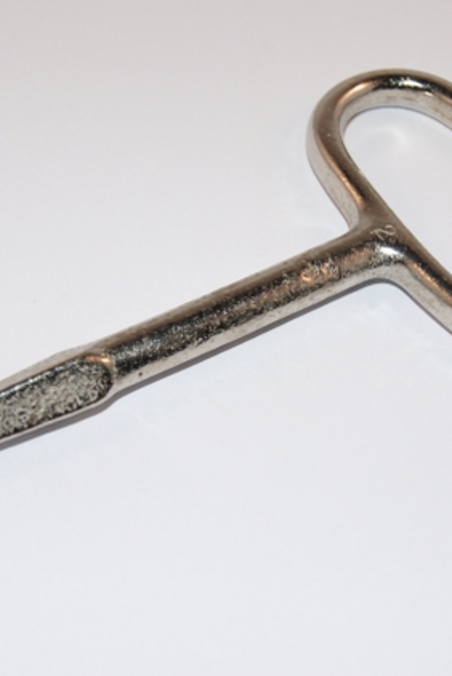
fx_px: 1711
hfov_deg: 15.0
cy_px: 335
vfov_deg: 22.4
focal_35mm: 91
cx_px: 252
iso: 400
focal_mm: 40
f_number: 6.3
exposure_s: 1/60
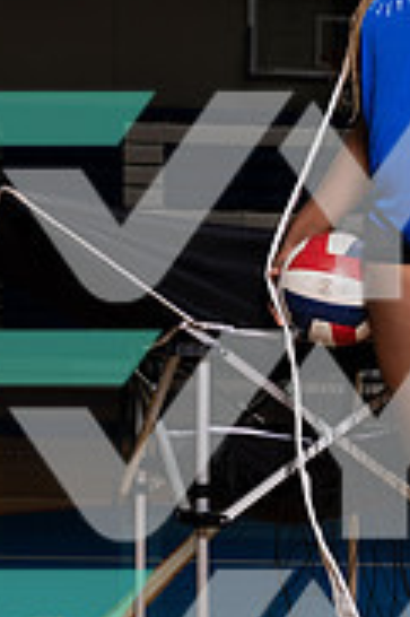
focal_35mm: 94
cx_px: 457
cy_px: 437
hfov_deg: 14.2
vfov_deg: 21.6
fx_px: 1609
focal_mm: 38
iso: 400
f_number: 8
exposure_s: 1/250
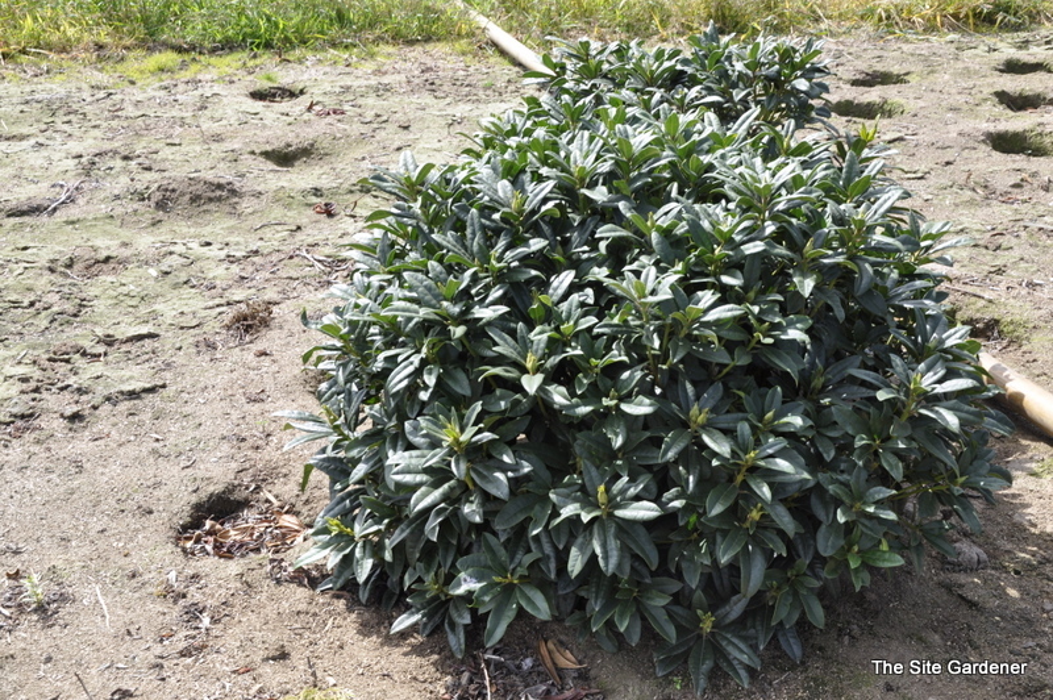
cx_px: 526
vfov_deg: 28.0
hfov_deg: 41.1
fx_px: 1403
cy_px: 350
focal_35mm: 48
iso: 200
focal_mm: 32
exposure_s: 1/125
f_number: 11
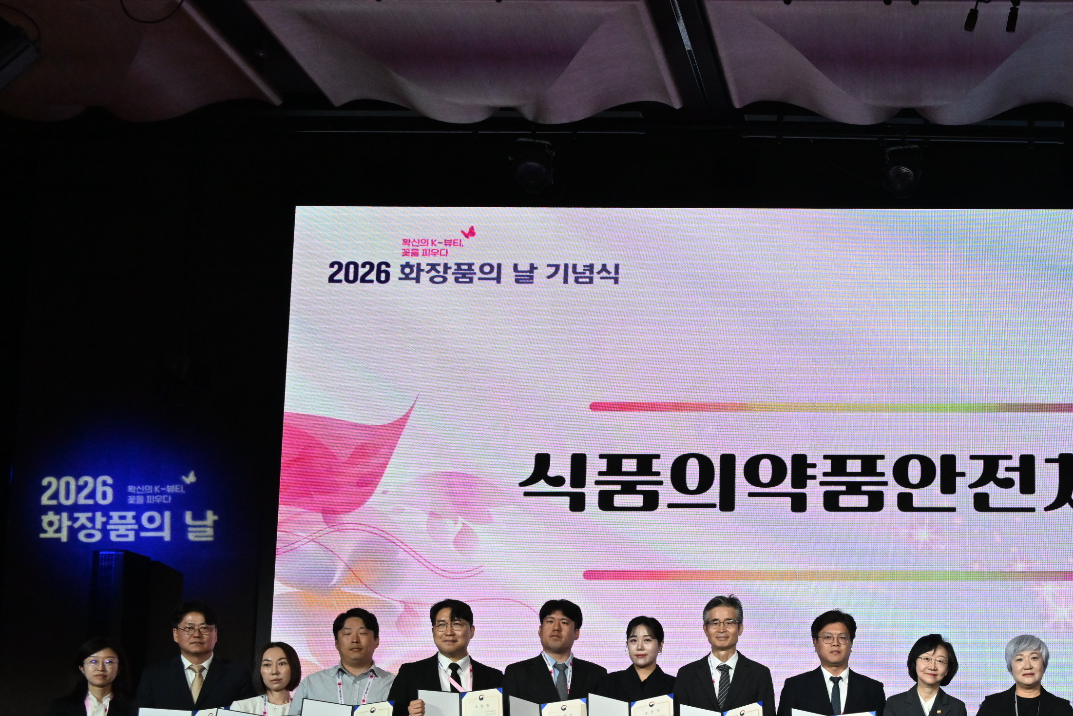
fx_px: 1341
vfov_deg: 28.7
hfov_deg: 40.7
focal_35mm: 45
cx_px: 943
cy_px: 641
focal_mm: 24
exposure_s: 1/200
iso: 4000
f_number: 9
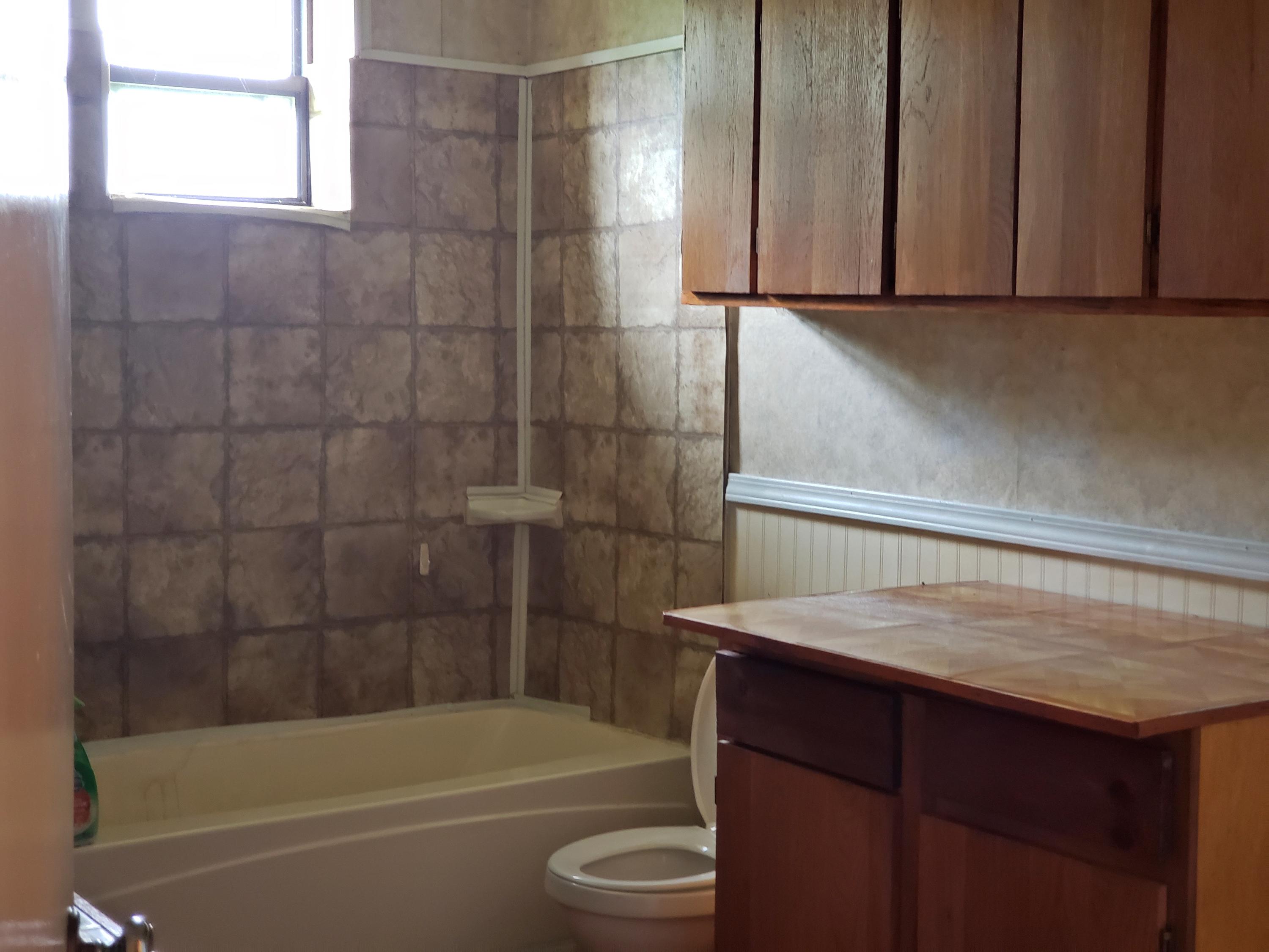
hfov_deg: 36.8
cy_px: 476
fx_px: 1906
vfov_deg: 28.0
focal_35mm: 52
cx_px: 634
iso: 250
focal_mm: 6
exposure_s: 1/15
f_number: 2.4
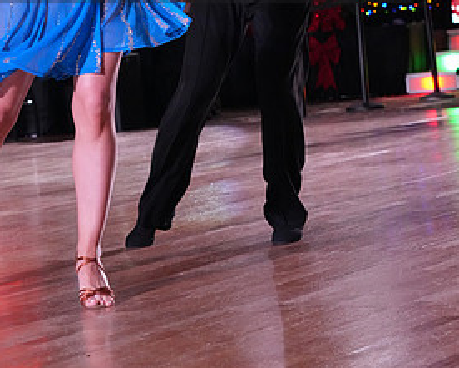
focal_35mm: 138
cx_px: 185
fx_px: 1875
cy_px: -52
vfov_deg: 11.0
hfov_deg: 13.9
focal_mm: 70
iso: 5000
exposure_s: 1/320
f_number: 5.6
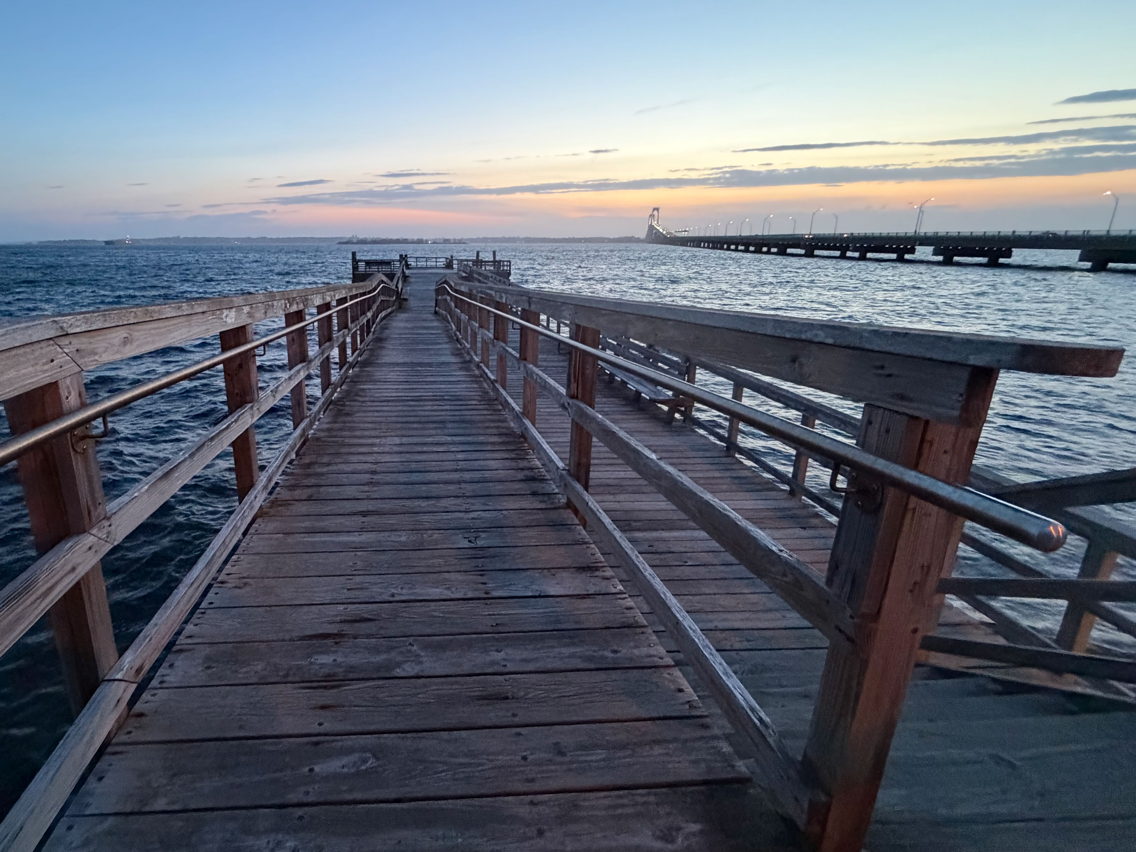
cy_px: 385
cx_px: 450
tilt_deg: -14.7
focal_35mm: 17
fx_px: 558
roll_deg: +0.5
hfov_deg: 89.8
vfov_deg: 74.5
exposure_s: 1/60
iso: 500
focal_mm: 2.22
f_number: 2.2
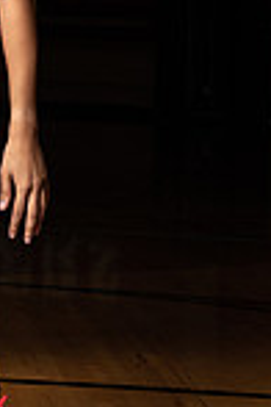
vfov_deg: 11.7
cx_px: -124
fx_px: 1942
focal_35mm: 172
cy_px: -111
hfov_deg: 7.8
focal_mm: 56
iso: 320
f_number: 14
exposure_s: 1/200
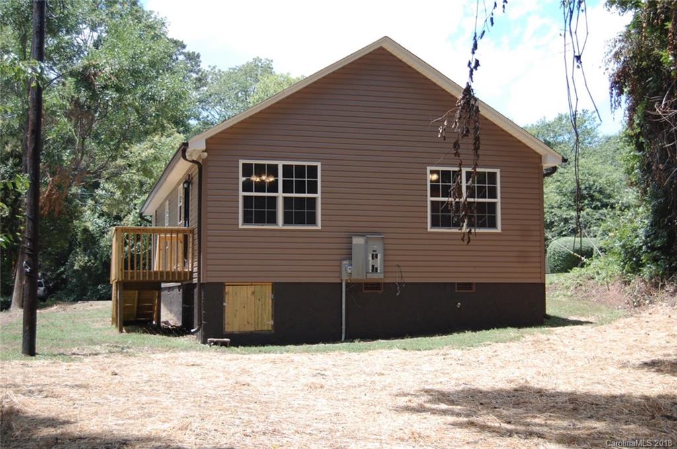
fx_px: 902
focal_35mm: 48
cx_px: 338
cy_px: 224
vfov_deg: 28.0
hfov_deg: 41.2
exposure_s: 1/400
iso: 400
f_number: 4.5
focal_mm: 32
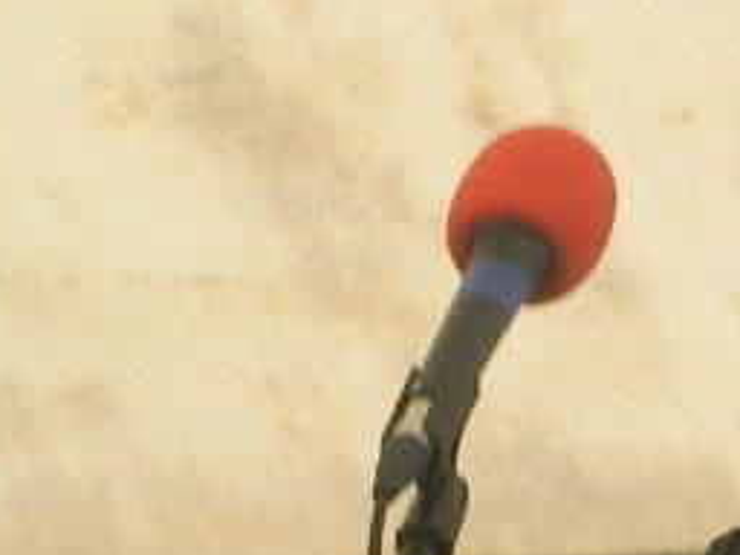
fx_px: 11052
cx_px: 382
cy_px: 431
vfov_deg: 2.9
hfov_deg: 3.8
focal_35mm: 517
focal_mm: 23.2
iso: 400
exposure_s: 1/100
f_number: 4.7
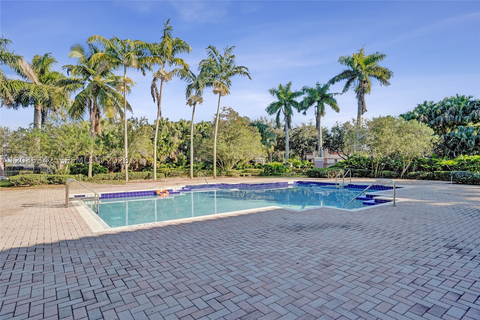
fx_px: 253
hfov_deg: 86.9
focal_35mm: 19
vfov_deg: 64.5
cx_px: 240
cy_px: 160
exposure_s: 1/500
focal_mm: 19
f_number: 14
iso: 1600
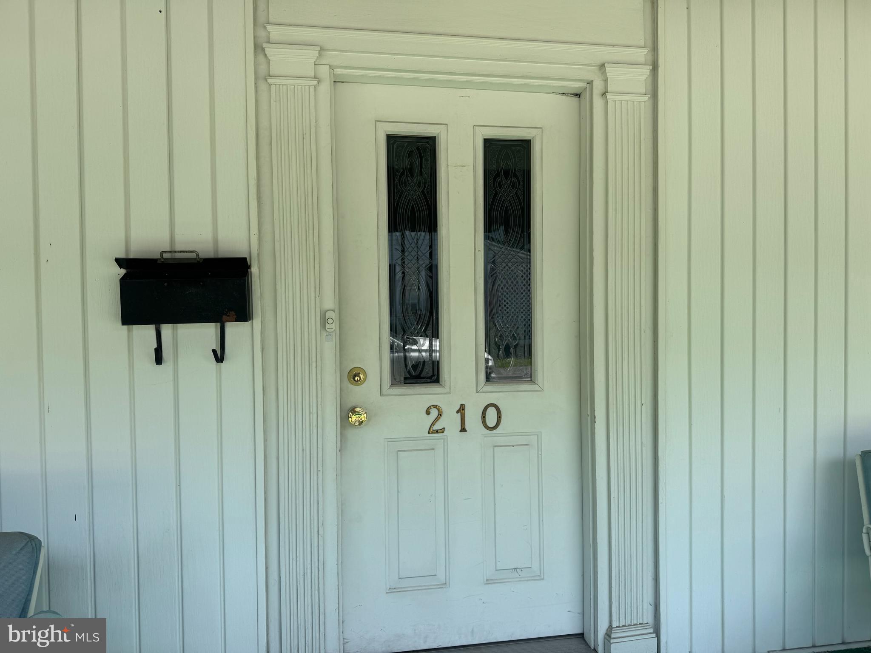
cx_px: 436
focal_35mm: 24
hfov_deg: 71.6
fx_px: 604
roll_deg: +1.4
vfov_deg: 56.8
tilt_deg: -1.6
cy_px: 326
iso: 80
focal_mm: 6.76
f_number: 1.78
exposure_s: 1/1131
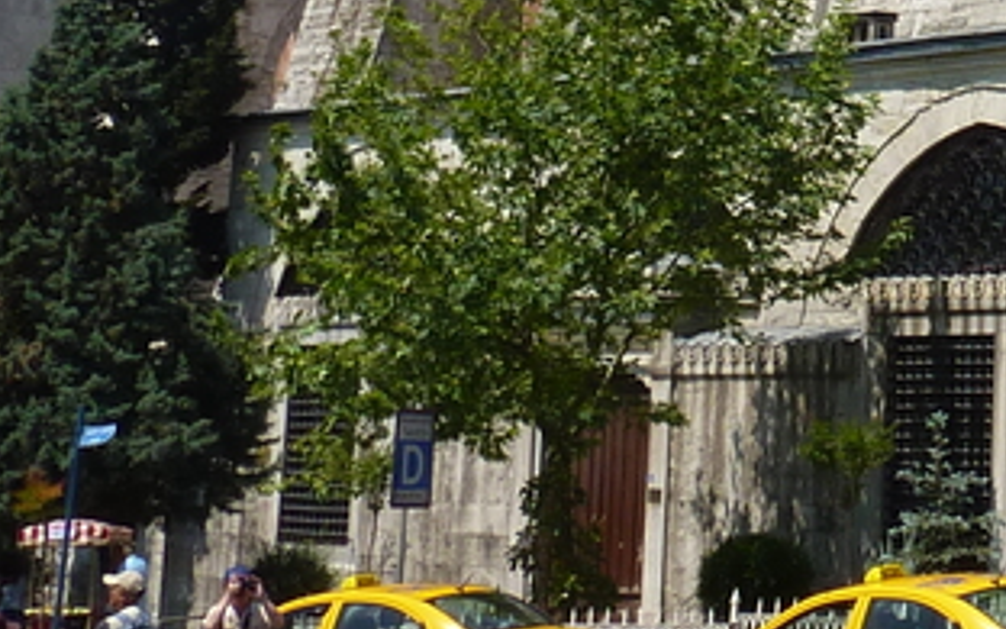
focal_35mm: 102
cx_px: 1341
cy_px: -200
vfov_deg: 12.4
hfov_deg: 18.8
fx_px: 2797
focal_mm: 4.1
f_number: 5
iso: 80
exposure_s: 1/500
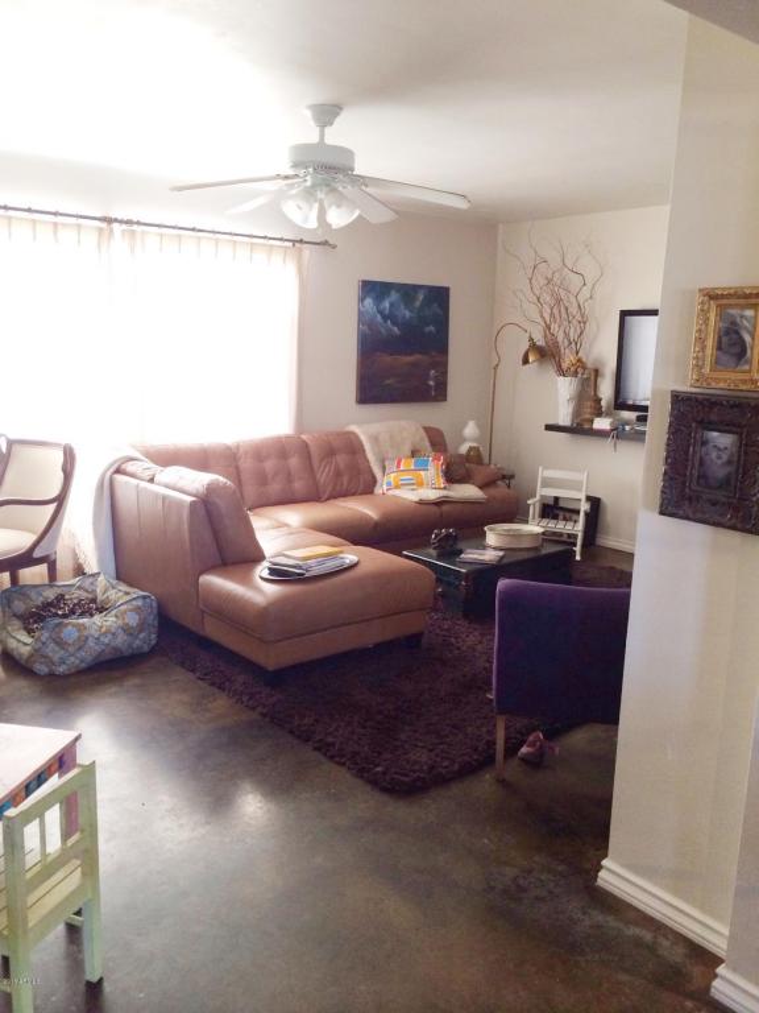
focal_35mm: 30
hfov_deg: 46.8
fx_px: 877
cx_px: 380
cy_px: 506
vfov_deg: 60.0
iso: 160
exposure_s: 1/30
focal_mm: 4.12
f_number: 2.2
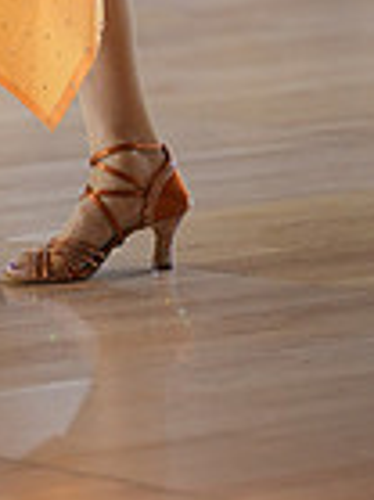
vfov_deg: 5.1
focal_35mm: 386
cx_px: -289
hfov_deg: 3.8
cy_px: -435
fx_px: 5569
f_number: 2
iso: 800
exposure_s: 1/500
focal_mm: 96
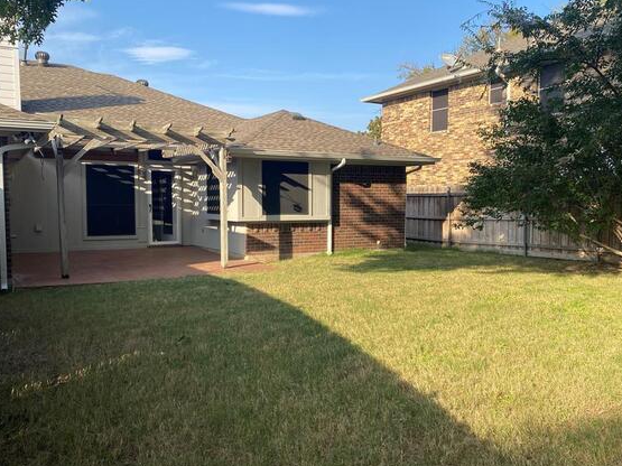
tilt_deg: -4.3
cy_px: 248
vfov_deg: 46.8
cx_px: 280
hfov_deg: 59.9
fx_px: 539
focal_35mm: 30
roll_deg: +0.2
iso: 32
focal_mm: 4.25
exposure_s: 1/1170
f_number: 1.8
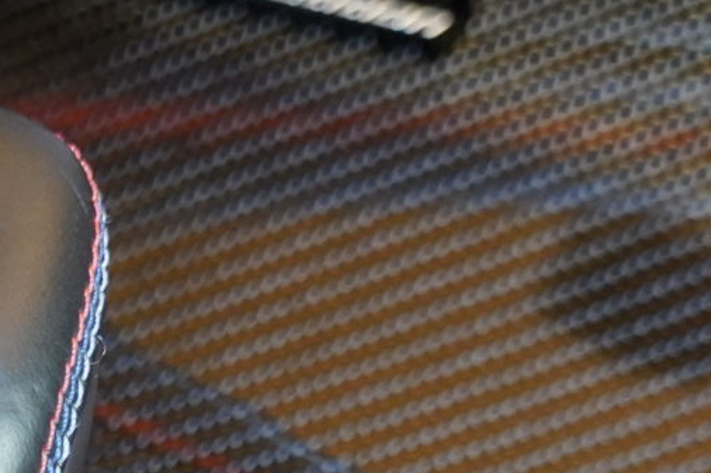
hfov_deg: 11.7
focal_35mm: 167
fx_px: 3297
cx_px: -429
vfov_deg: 7.8
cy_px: 993
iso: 1600
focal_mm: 22
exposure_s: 1/60
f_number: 4
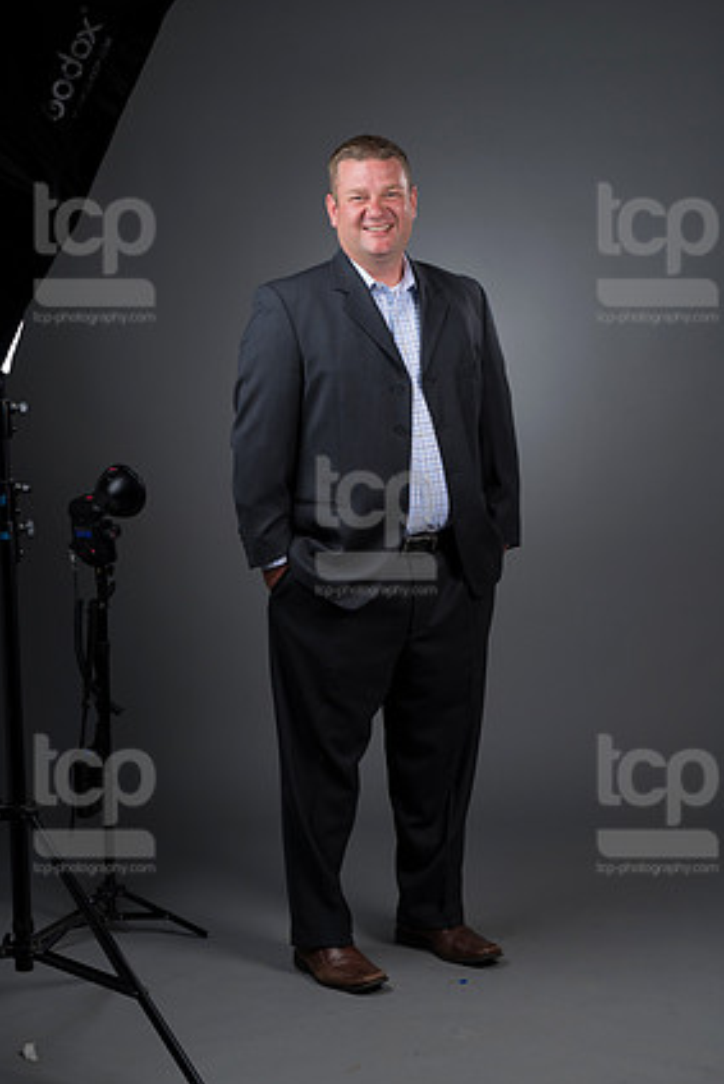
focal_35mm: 87
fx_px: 2622
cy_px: 527
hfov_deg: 15.7
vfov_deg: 23.4
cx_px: 376
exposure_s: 1/250
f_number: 5.6
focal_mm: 82
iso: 160
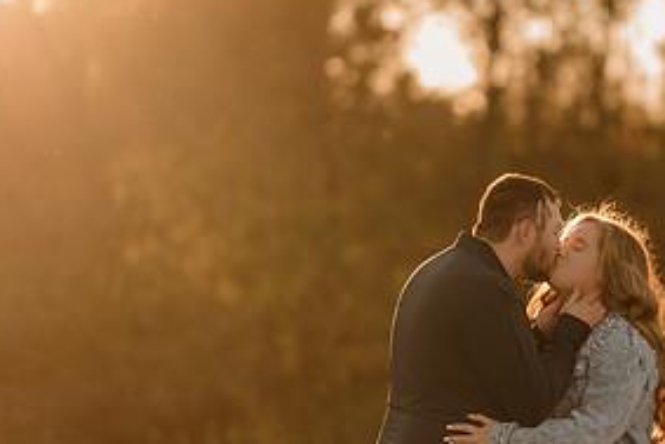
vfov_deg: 7.9
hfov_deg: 11.7
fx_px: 3216
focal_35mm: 174
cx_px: 613
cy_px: 202
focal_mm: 85
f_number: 1.4
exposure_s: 1/1000
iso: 50
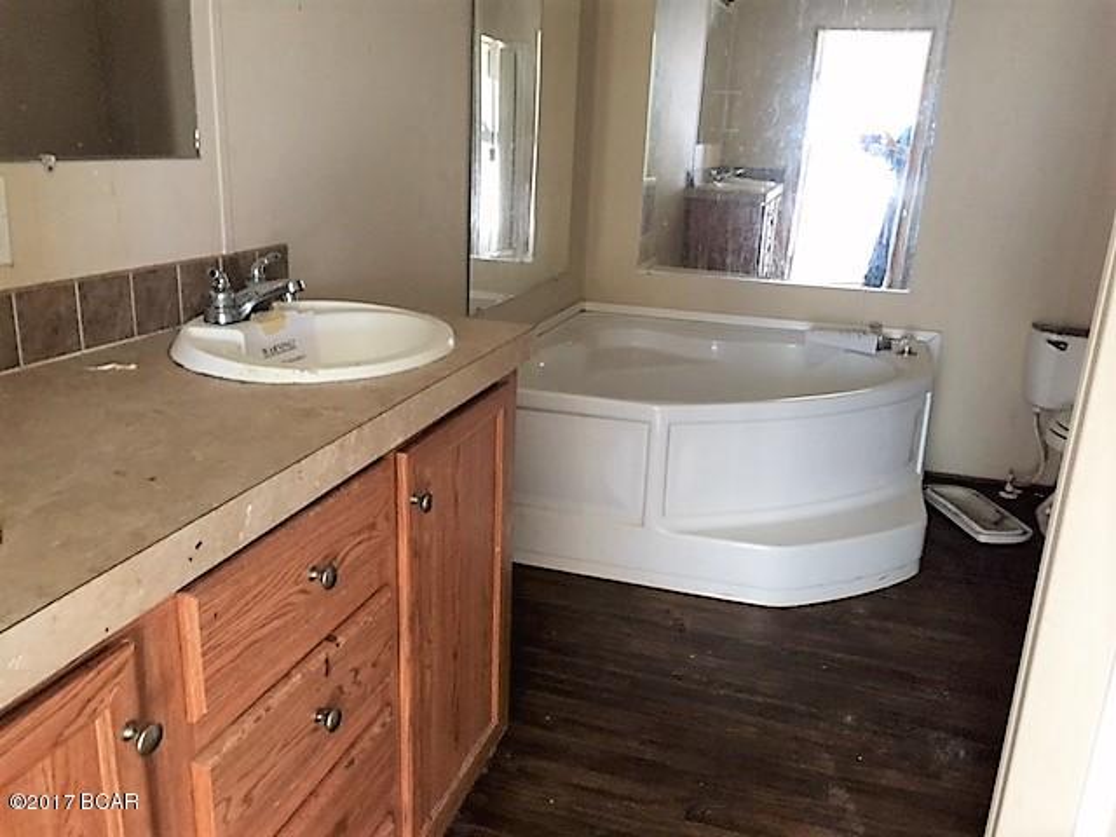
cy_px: 418
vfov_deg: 48.2
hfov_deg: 61.7
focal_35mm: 29
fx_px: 935
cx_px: 558
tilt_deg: -17.8
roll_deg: -1.7
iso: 250
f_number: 2.2
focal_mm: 4.15
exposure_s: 1/20
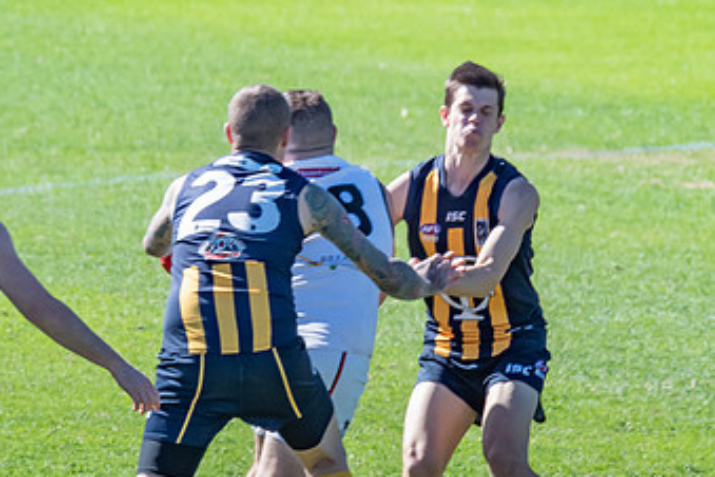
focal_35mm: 1533
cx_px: 247
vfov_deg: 0.9
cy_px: 304
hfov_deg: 1.3
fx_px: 30445
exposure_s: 1/640
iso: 800
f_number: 14
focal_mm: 500
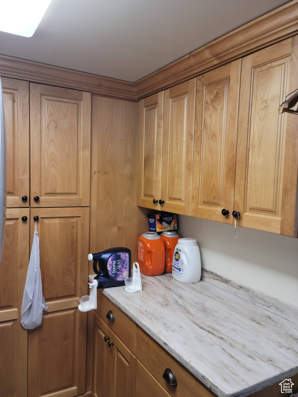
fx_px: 321
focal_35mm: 28
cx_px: 149
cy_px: 198
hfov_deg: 49.7
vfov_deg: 63.4
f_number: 2
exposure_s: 1/60
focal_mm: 5.9
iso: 160
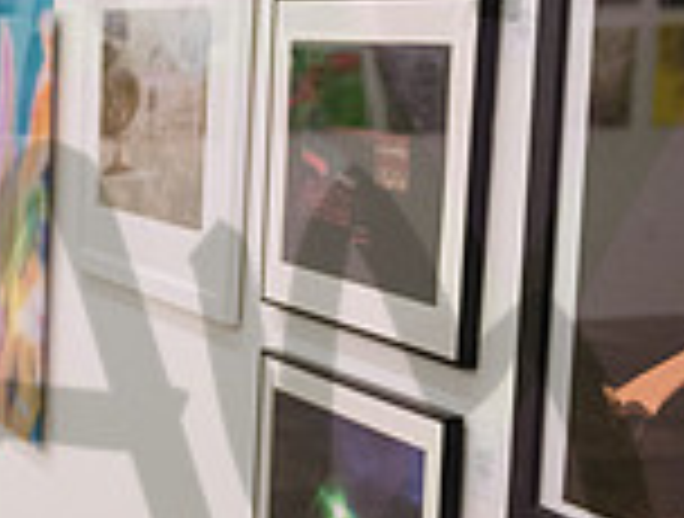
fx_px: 2042
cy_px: 333
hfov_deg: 18.4
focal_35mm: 103
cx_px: -25
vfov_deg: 14.4
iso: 1600
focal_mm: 24
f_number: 3.5
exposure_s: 1/320
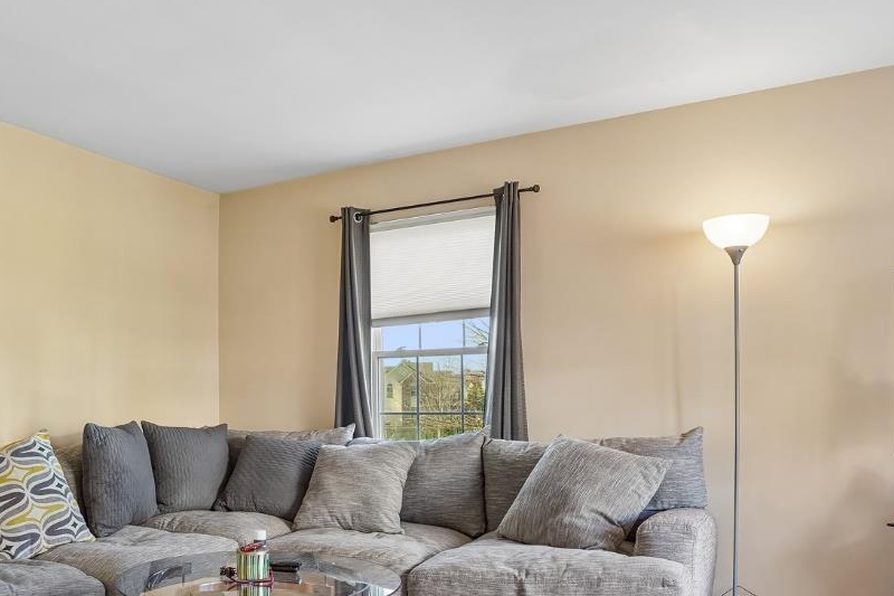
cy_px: 385
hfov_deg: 60.5
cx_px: 298
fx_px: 745
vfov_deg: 43.1
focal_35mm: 30
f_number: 6.3
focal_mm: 16
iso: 400
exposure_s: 1/30
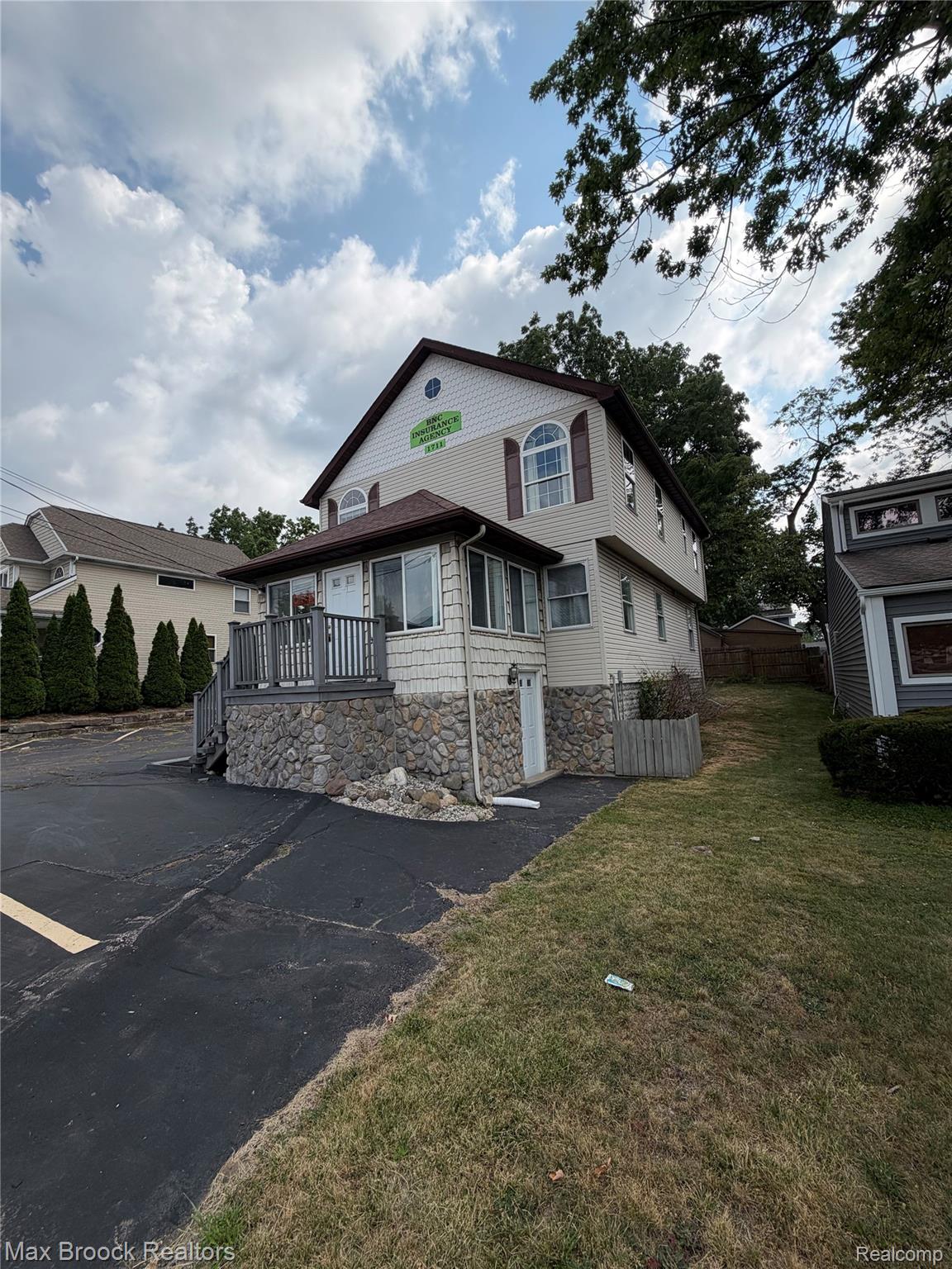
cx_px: 476
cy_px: 634
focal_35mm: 14
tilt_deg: +6.5
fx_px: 513
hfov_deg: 85.7
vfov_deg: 102.1
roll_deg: +3.3
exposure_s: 1/970
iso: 25
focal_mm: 2.22
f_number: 2.2
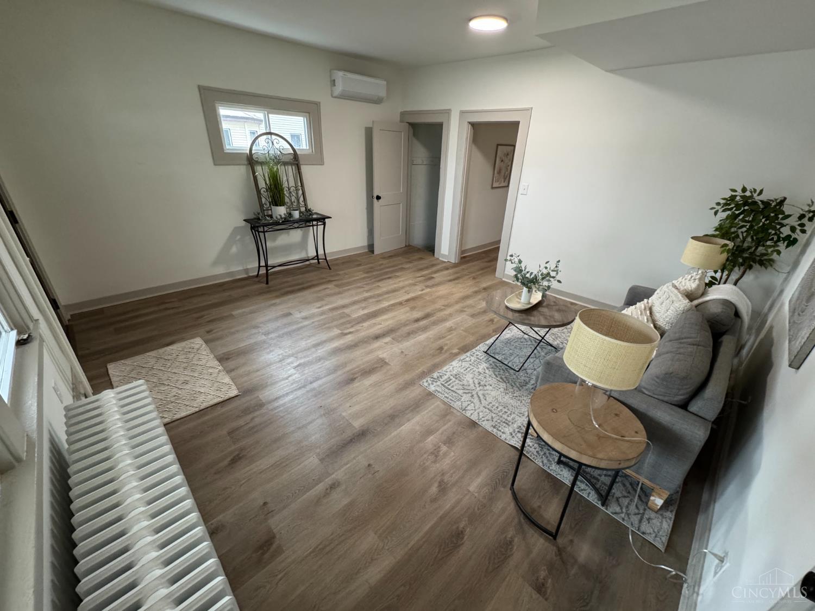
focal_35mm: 14
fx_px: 330
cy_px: 306
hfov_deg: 102.1
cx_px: 408
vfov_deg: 85.7
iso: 320
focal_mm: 2.22
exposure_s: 1/60
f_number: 2.2
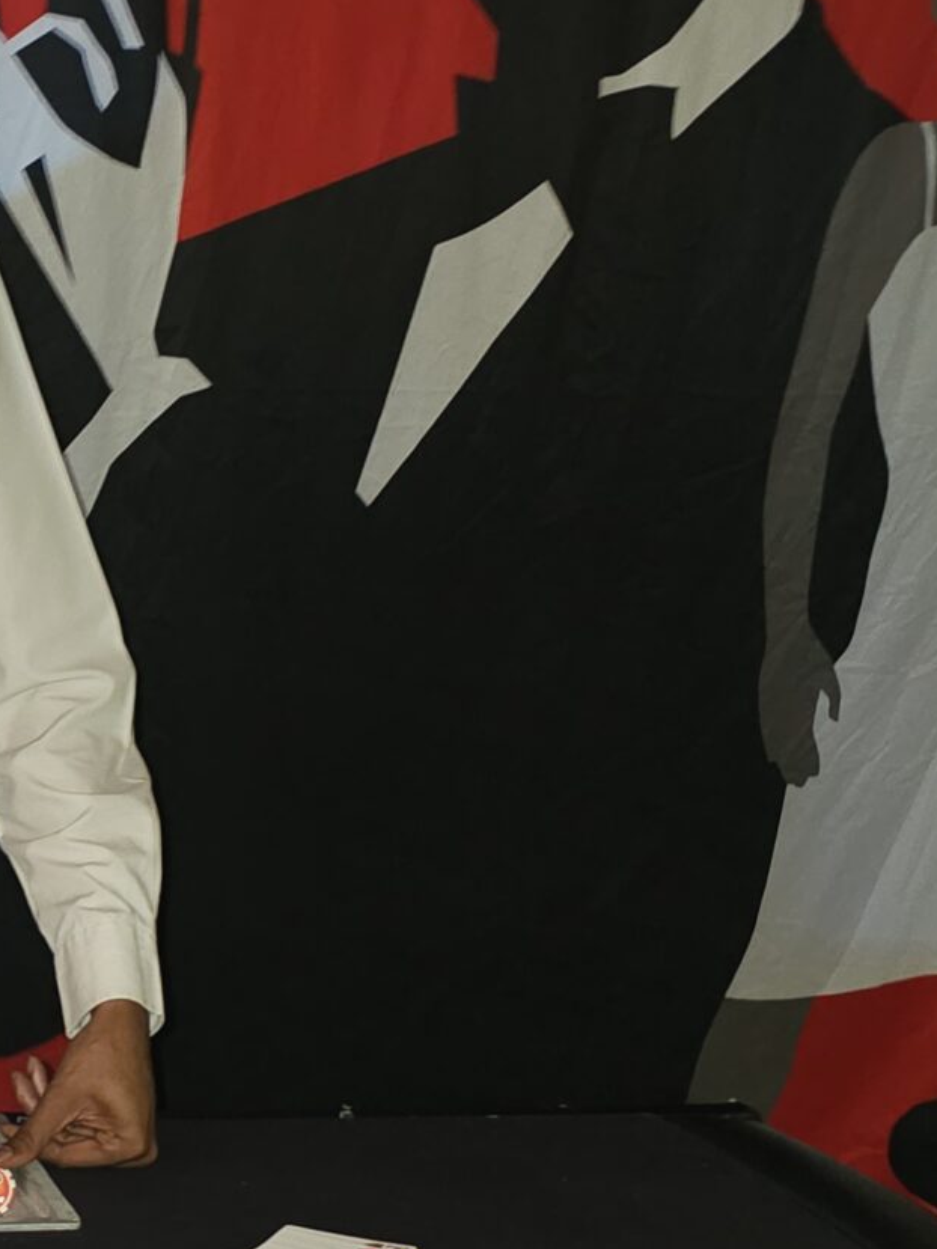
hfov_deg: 19.2
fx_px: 2562
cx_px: -274
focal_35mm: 71
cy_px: 783
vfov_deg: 27.3
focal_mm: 6.3
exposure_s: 1/10
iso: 200
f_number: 1.7
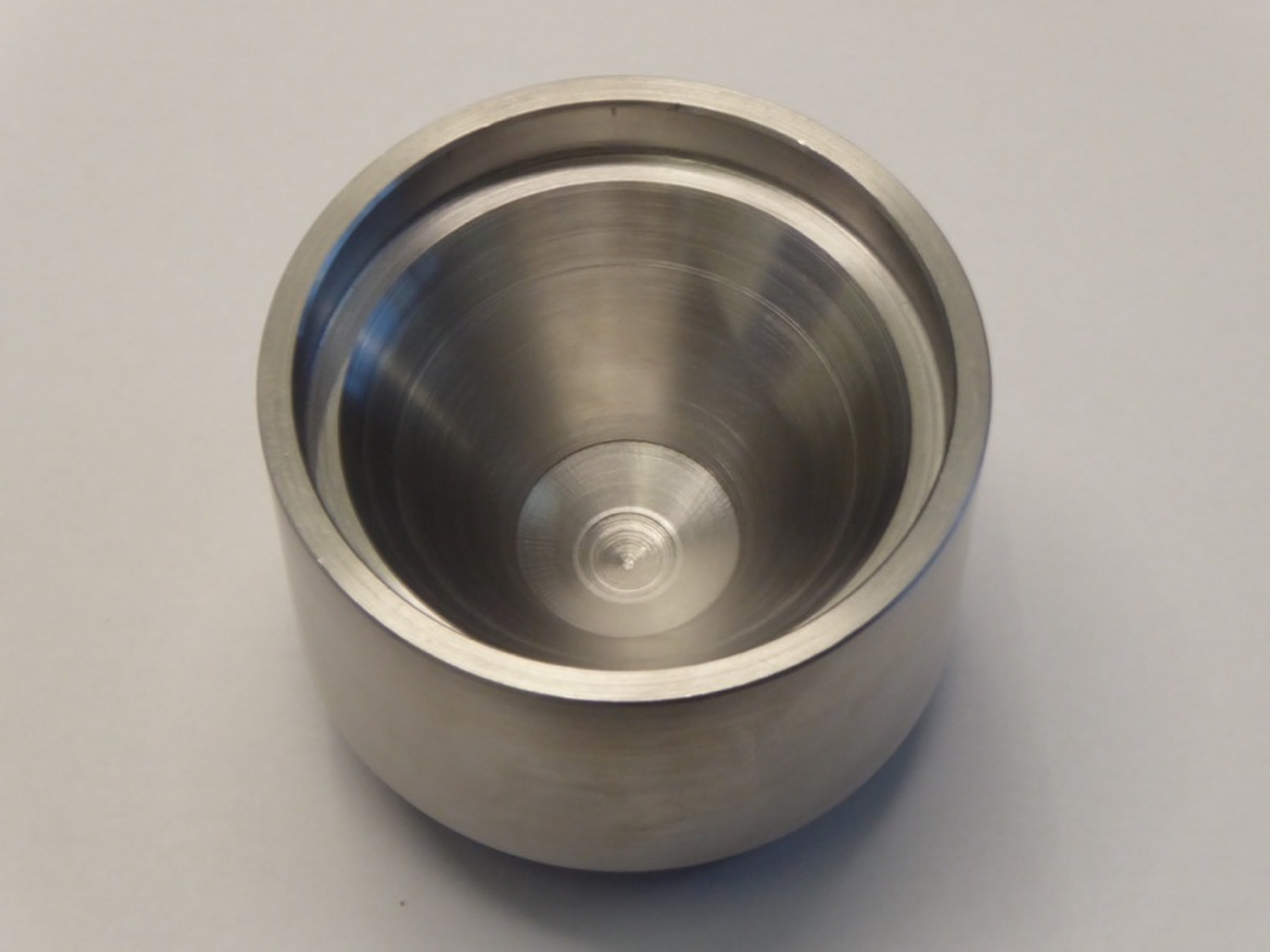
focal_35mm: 90
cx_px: 635
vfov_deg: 16.4
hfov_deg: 21.8
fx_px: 3302
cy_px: 476
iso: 400
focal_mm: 16.1
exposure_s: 1/20
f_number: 8
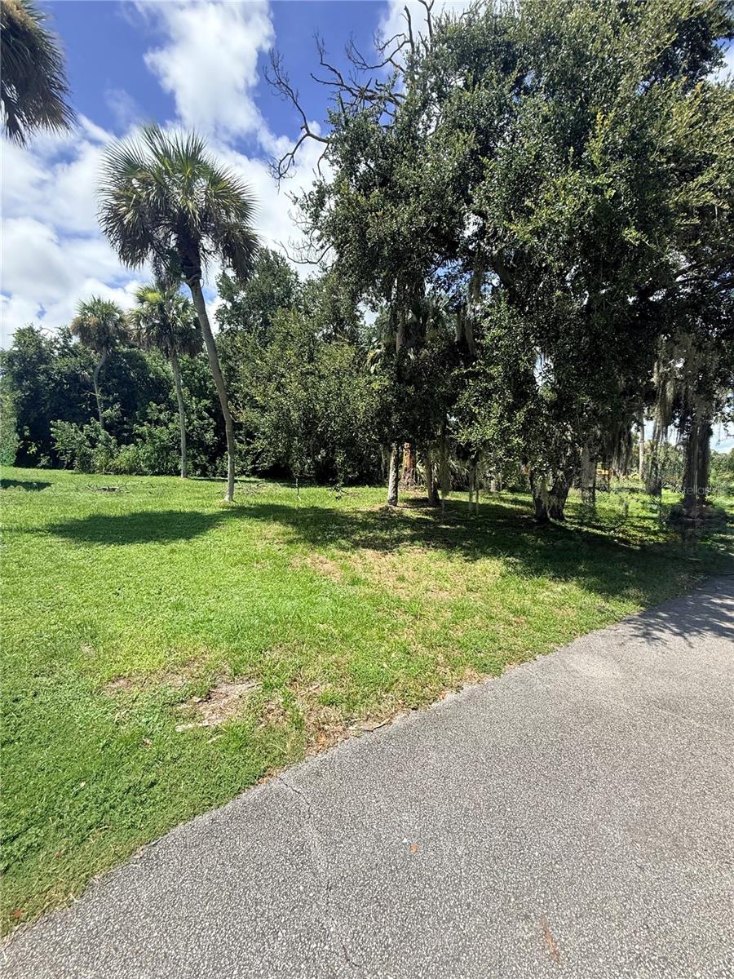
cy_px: 490
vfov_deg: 102.1
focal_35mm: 14
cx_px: 367
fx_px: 396
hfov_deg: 85.7
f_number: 2.2
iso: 50
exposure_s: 1/1017
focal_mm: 2.22
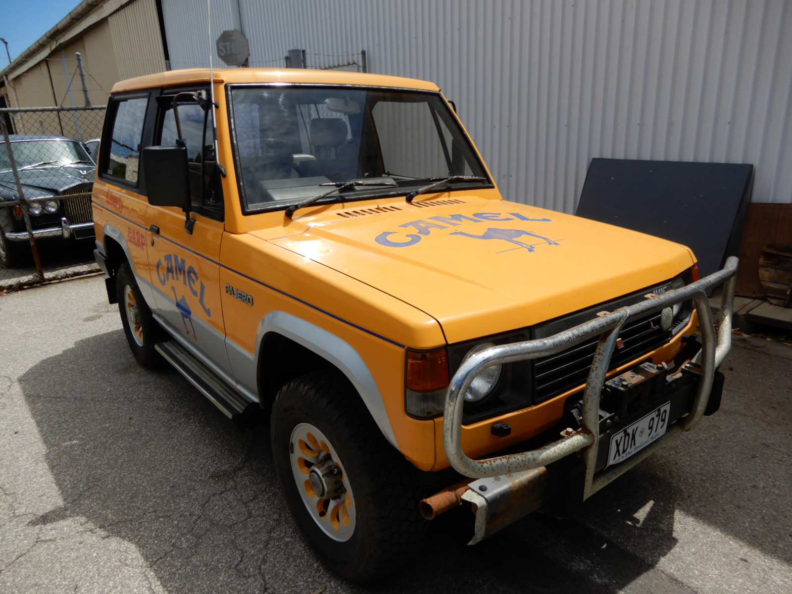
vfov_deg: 56.8
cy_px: 297
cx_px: 396
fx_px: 549
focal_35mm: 24
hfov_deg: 71.6
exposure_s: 1/1600
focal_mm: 4.3
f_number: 3.4
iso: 80
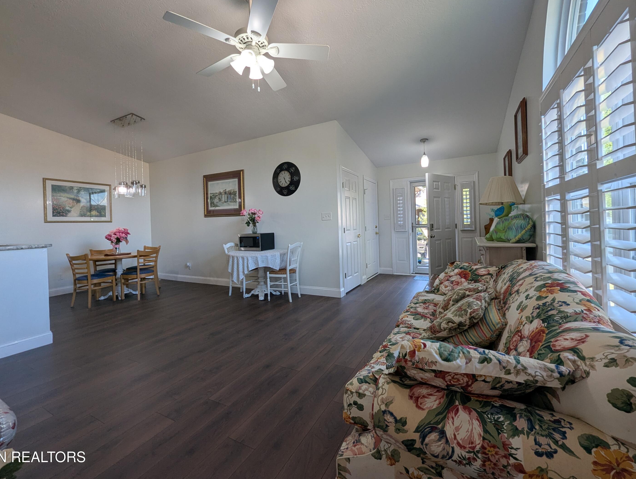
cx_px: 319
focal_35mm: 14
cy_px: 223
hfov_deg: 102.0
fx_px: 258
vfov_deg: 85.7
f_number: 2.2
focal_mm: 1.95
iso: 51
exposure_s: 1/40
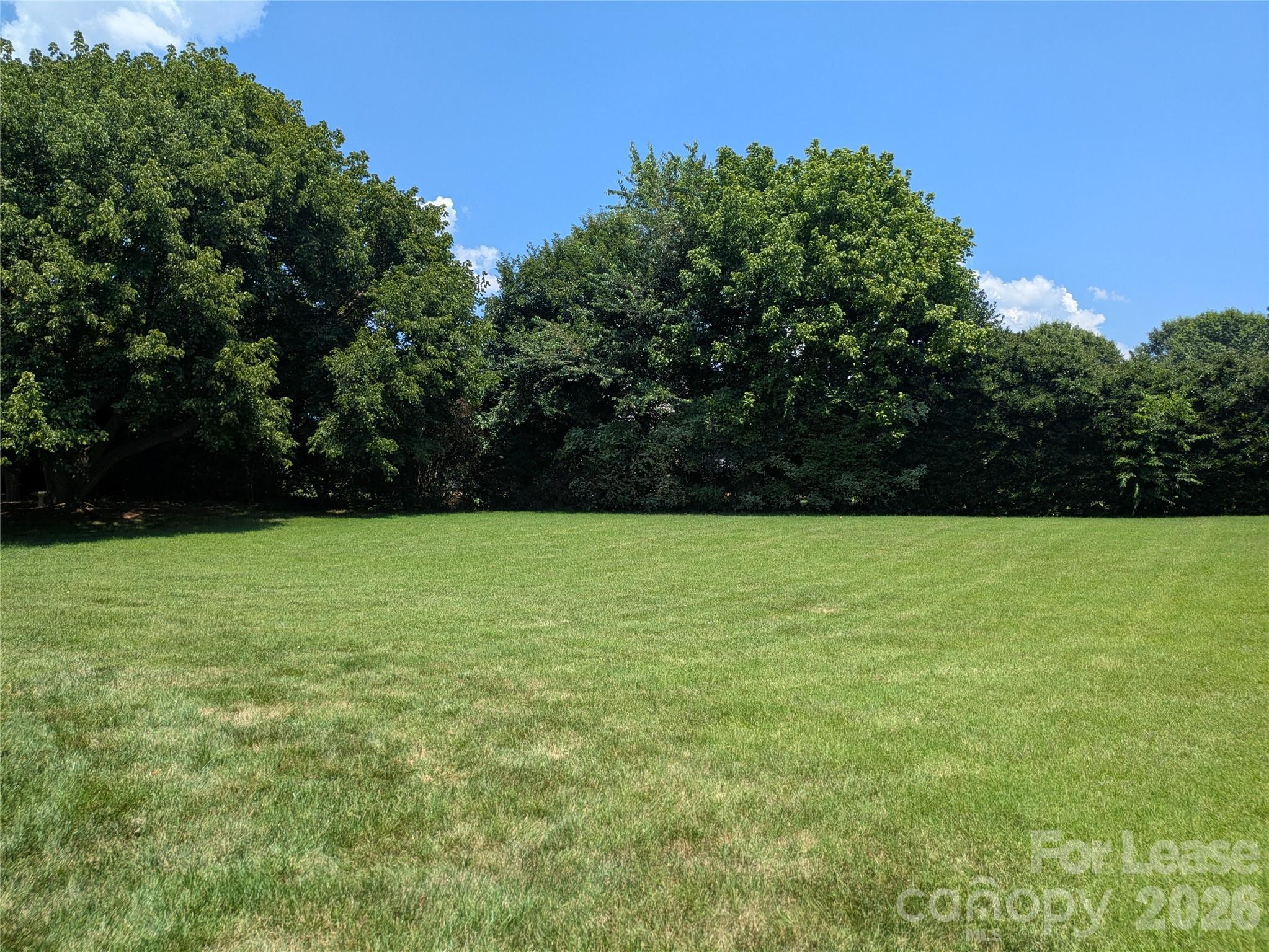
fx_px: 917
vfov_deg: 54.9
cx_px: 634
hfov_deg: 69.4
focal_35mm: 25
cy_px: 476
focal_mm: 5.43
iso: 45
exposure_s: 1/1653
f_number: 1.89
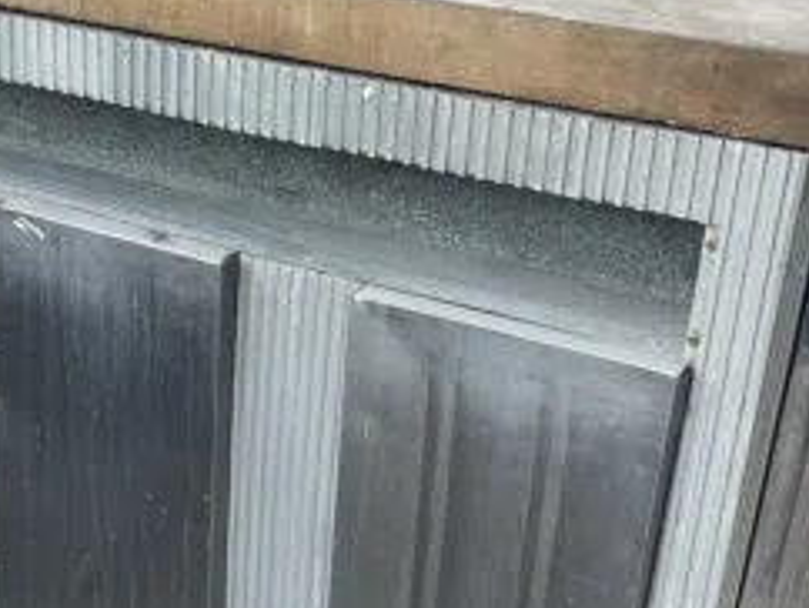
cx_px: 117
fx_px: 1544
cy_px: 438
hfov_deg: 28.5
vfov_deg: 22.1
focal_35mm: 66
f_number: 1.6
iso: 40
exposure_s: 1/121
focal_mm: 5.1
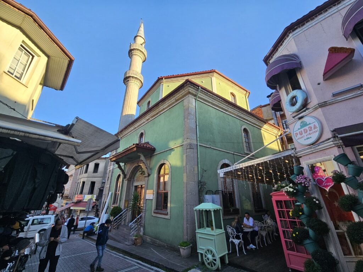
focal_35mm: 13
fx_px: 136
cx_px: 182
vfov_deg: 89.9
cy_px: 136
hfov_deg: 106.2
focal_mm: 2.2
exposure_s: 1/420
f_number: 2.2
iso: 50
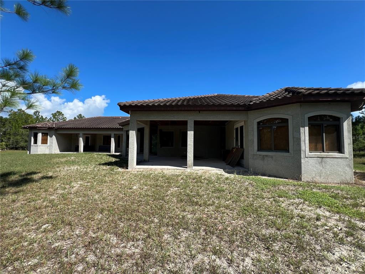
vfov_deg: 89.9
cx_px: 182
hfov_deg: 106.2
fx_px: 137
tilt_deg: +2.6
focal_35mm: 13
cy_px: 137
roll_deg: -0.8
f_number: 1.8
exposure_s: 1/935
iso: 32
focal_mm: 1.57
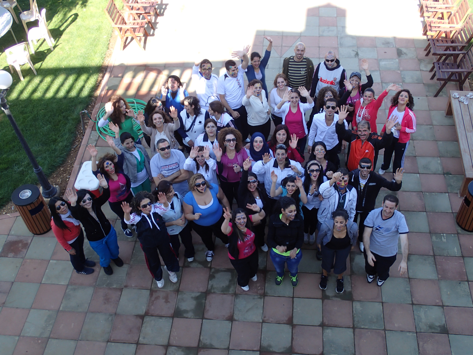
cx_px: 236
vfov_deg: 37.7
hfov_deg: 49.0
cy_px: 178
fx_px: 519
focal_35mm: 38
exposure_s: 1/125
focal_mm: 6.86
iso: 100
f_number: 3.5
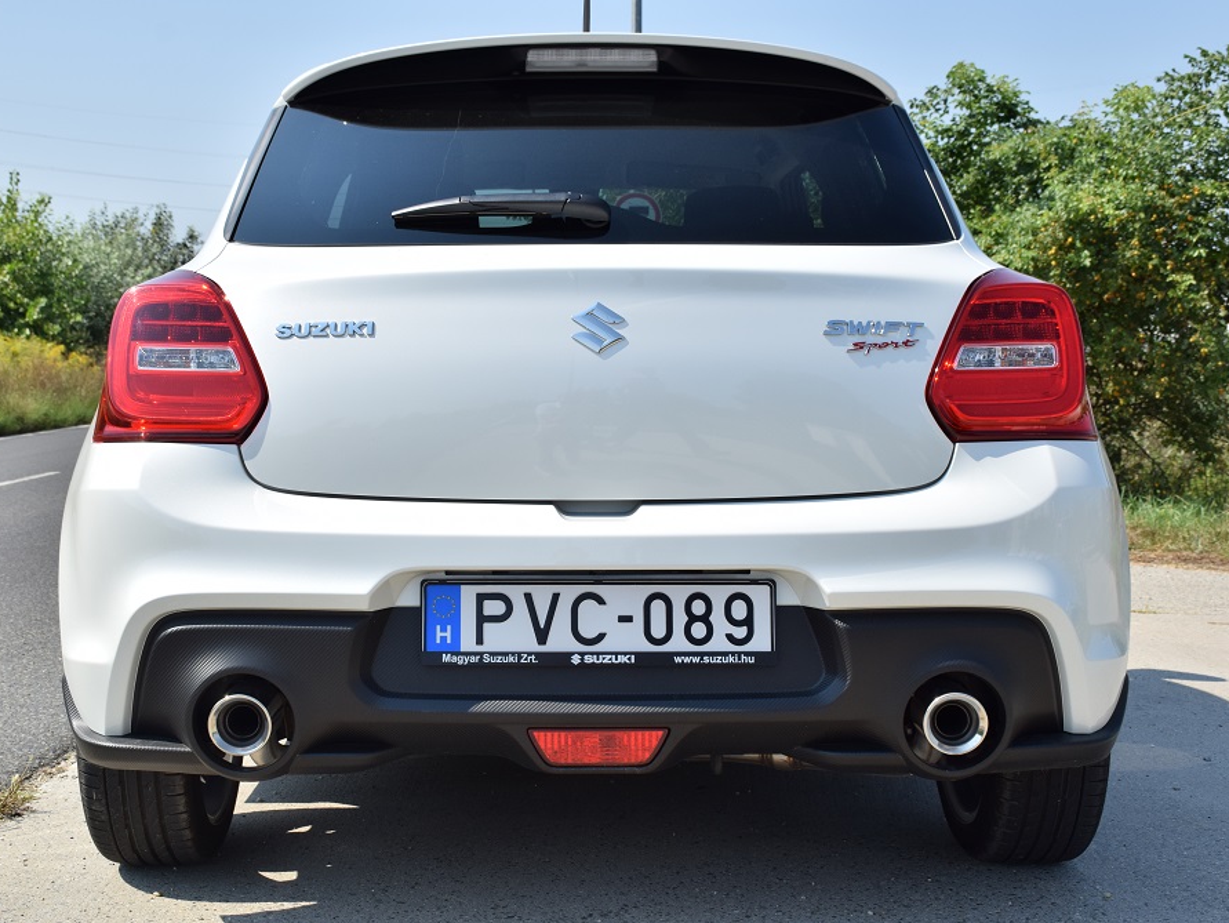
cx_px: 554
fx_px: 1882
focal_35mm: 53
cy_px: 468
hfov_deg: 36.1
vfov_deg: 27.5
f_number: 10
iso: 320
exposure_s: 1/800
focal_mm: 32
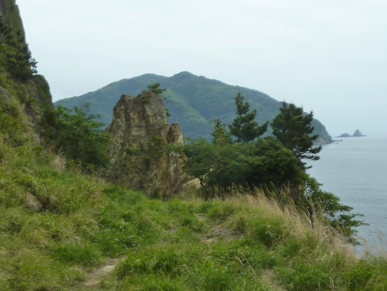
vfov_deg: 28.6
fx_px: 570
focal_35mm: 51
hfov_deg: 37.5
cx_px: 194
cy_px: 146
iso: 125
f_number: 4
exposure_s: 1/250
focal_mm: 4.7
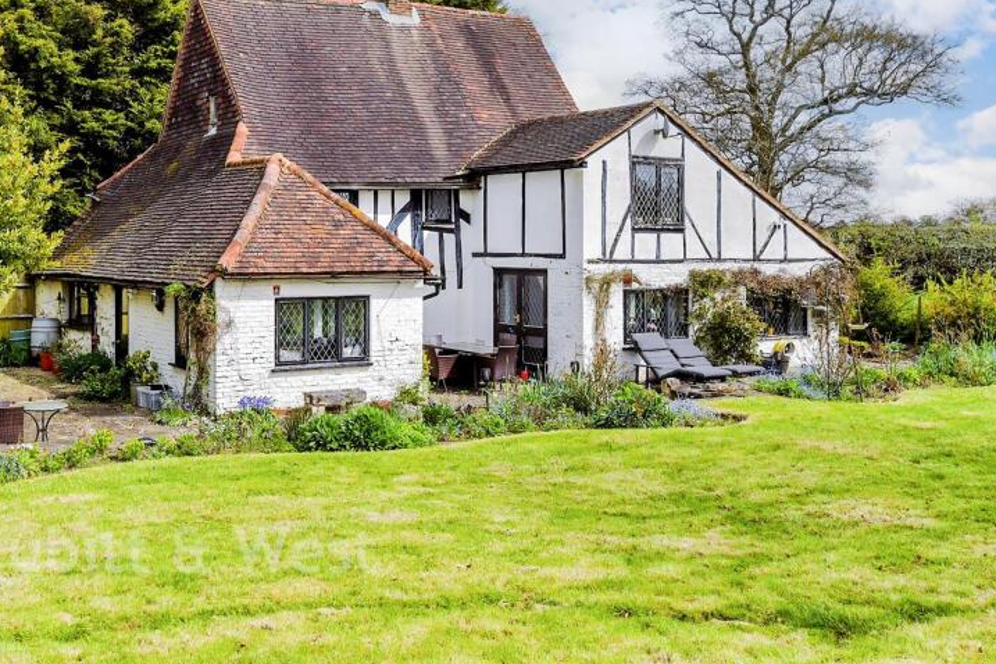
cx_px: 368
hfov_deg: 48.0
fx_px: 1107
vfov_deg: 33.1
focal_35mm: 40
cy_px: 226
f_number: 8
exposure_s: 1/1250
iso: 320
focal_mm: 19
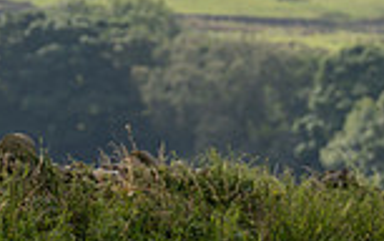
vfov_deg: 1.9
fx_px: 7135
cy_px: 215
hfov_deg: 3.1
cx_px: -188
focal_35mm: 681
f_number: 4
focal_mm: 176
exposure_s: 1/1000
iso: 100
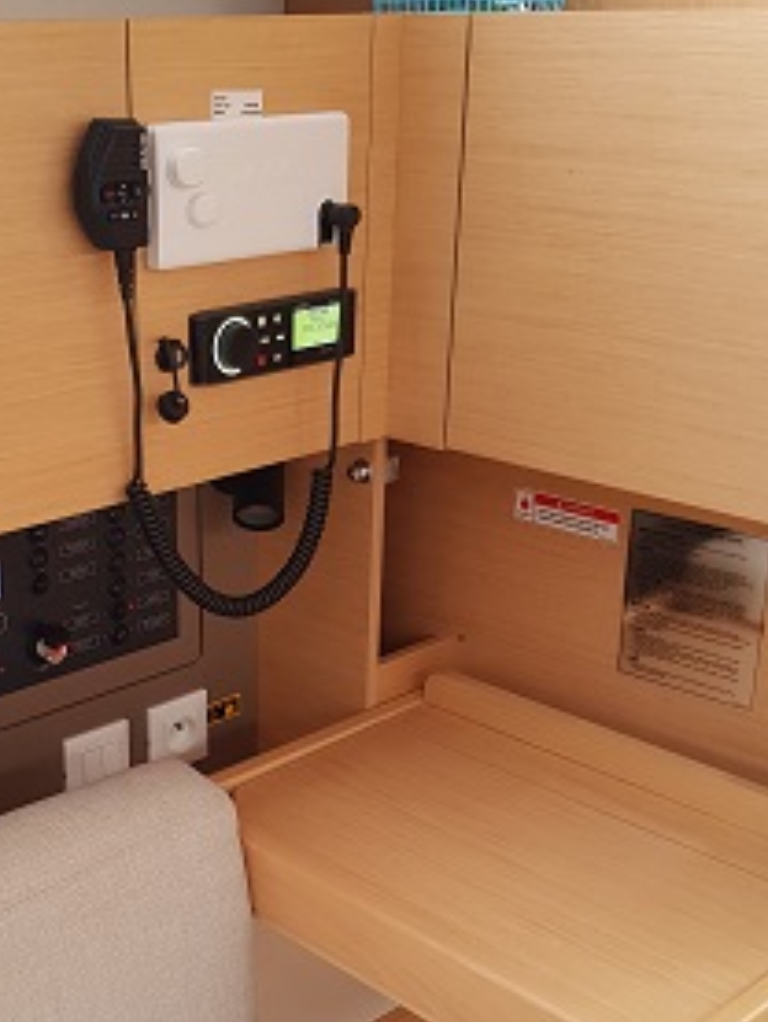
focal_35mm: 50
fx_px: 1478
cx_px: 151
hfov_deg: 28.5
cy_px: 710
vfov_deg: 37.6
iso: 80
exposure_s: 1/50
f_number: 1.7
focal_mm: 4.2
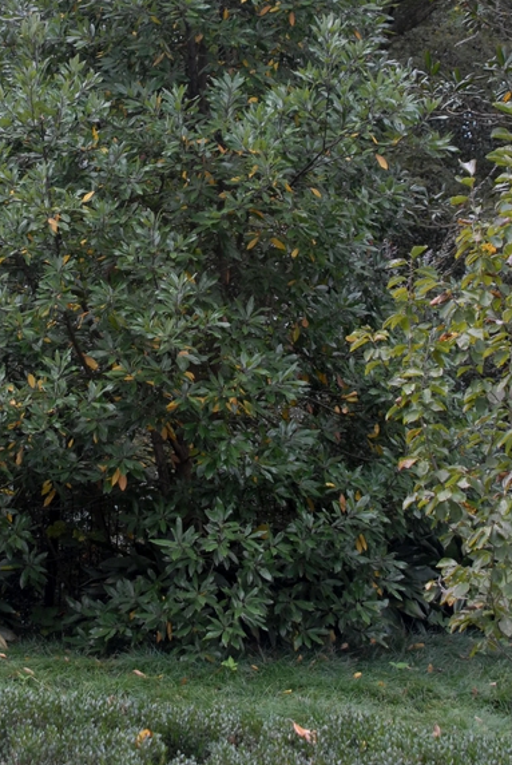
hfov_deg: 13.4
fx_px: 2169
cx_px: 173
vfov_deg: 19.6
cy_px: 82
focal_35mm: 102
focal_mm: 38
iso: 400
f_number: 6.3
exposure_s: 1/160
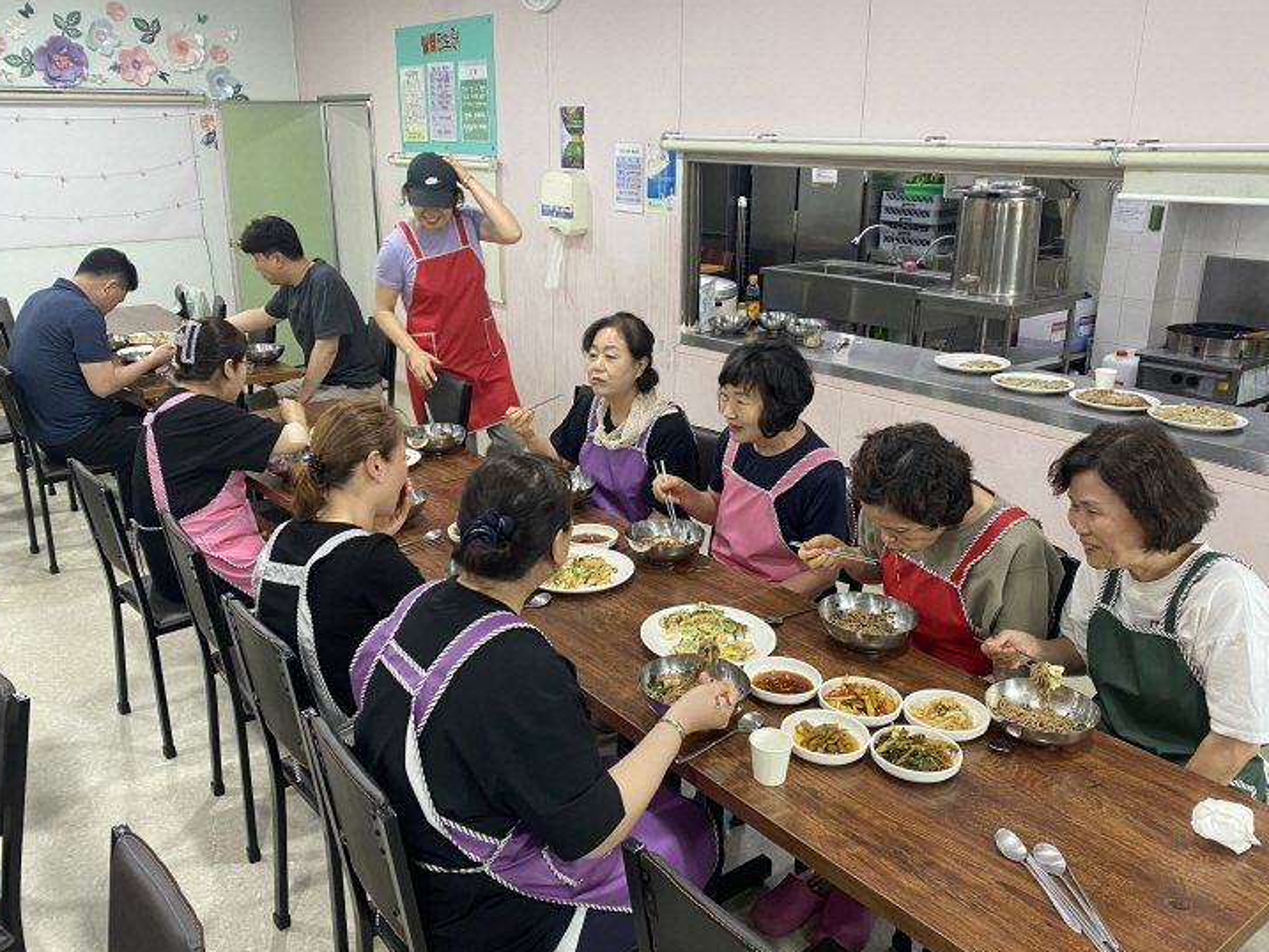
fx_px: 1063
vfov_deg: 48.2
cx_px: 632
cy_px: 471
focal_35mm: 29
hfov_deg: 61.7
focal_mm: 4.25
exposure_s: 1/60
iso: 100
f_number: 1.8
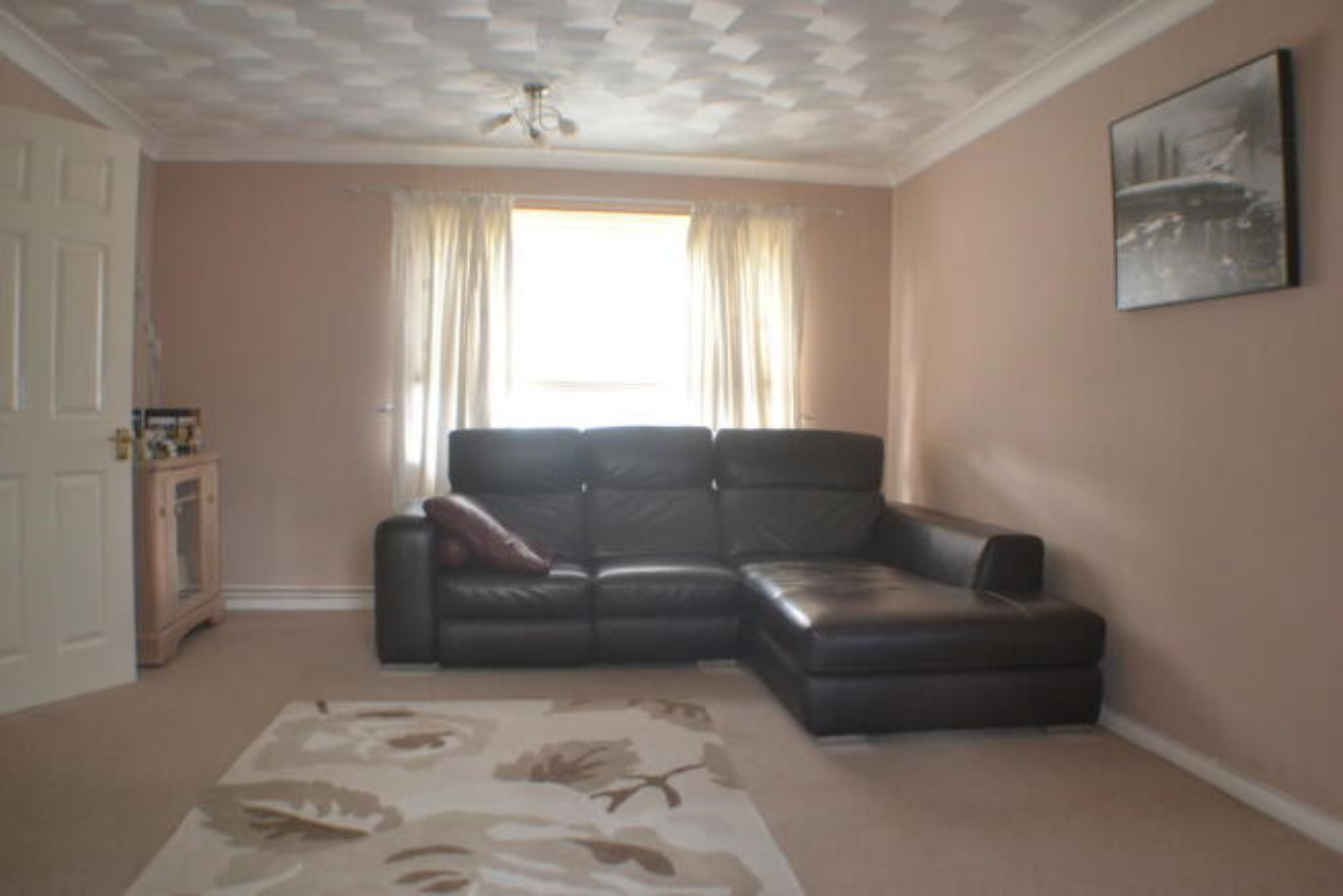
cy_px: 448
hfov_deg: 53.1
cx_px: 672
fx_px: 1343
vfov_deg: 36.9
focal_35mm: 36
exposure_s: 1/60
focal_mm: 24
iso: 1250
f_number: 4
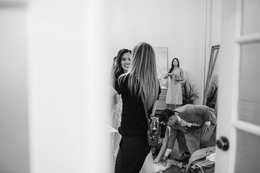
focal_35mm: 35
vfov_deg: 37.8
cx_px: 130
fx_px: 253
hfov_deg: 54.5
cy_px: 86
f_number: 2
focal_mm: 35
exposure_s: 1/125
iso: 450
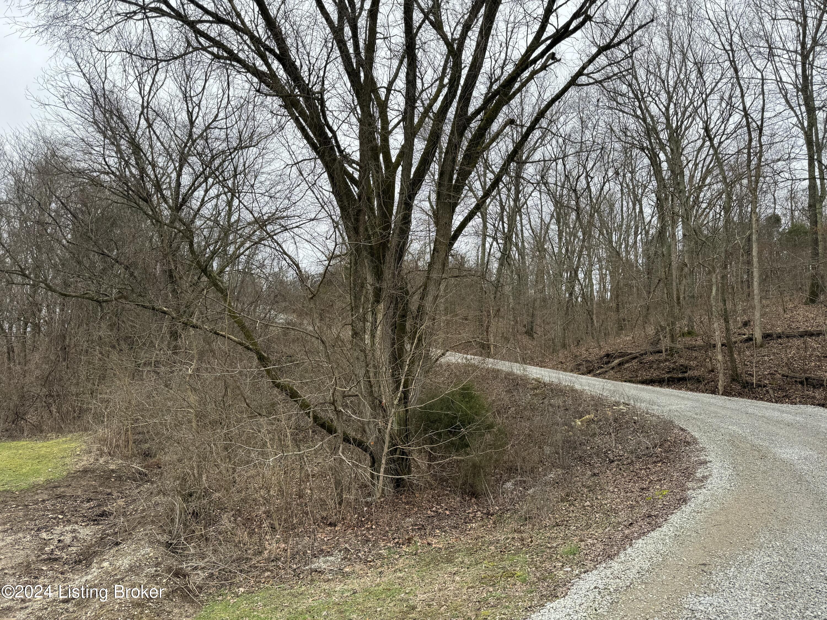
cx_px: 414
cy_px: 310
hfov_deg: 71.6
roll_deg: -2.7
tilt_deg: +10.4
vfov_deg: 56.8
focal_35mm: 24
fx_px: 573
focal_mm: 6.86
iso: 80
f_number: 1.78
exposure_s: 1/678
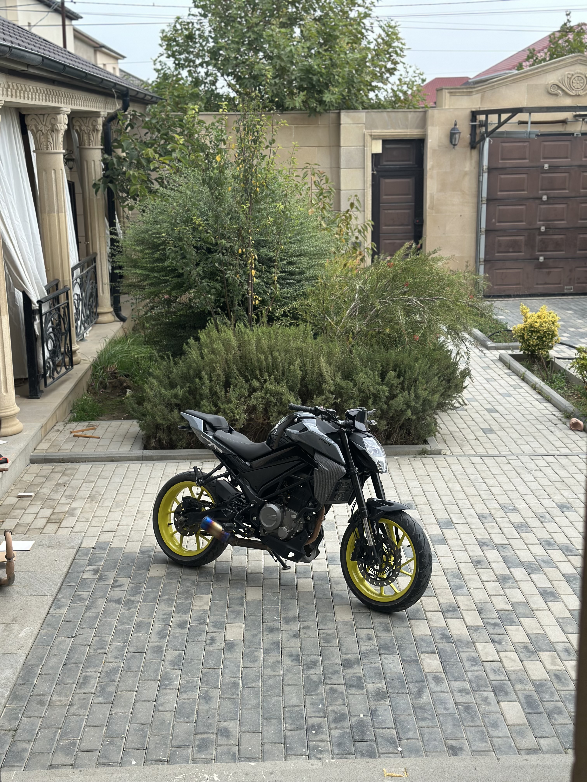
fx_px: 1085
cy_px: 391
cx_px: 294
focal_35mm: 48
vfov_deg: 39.7
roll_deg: -0.1
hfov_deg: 30.3
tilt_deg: -14.9
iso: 100
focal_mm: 6.86
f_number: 1.78
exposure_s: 1/2114
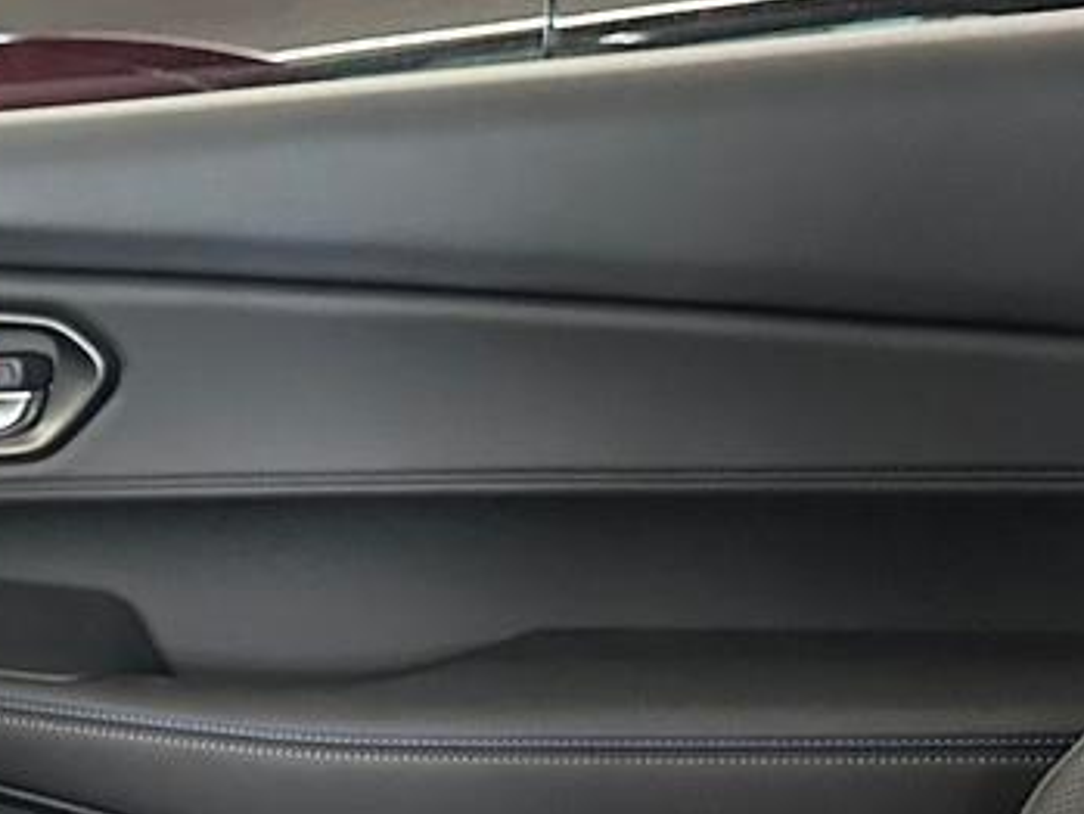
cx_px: -693
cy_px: 590
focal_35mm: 88
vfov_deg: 16.7
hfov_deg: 18.7
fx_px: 2757
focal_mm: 6.86
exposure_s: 1/60
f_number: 1.78
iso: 500
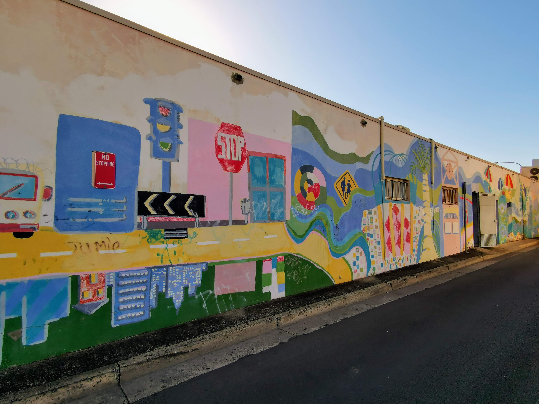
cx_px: 270
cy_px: 202
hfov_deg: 87.8
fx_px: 280
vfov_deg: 71.6
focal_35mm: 18
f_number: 2.2
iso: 50
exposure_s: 1/992
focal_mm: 3.95
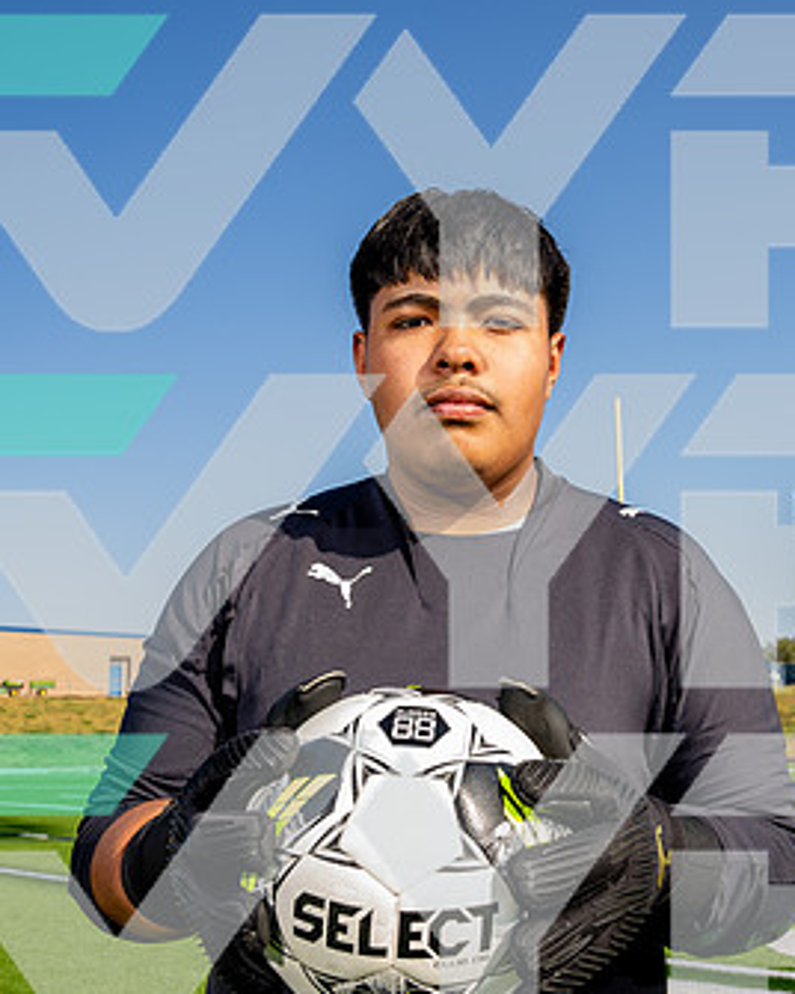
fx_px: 1147
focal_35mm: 39
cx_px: 623
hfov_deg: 37.0
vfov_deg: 46.8
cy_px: 533
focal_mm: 24
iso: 50
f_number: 7.1
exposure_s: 1/125
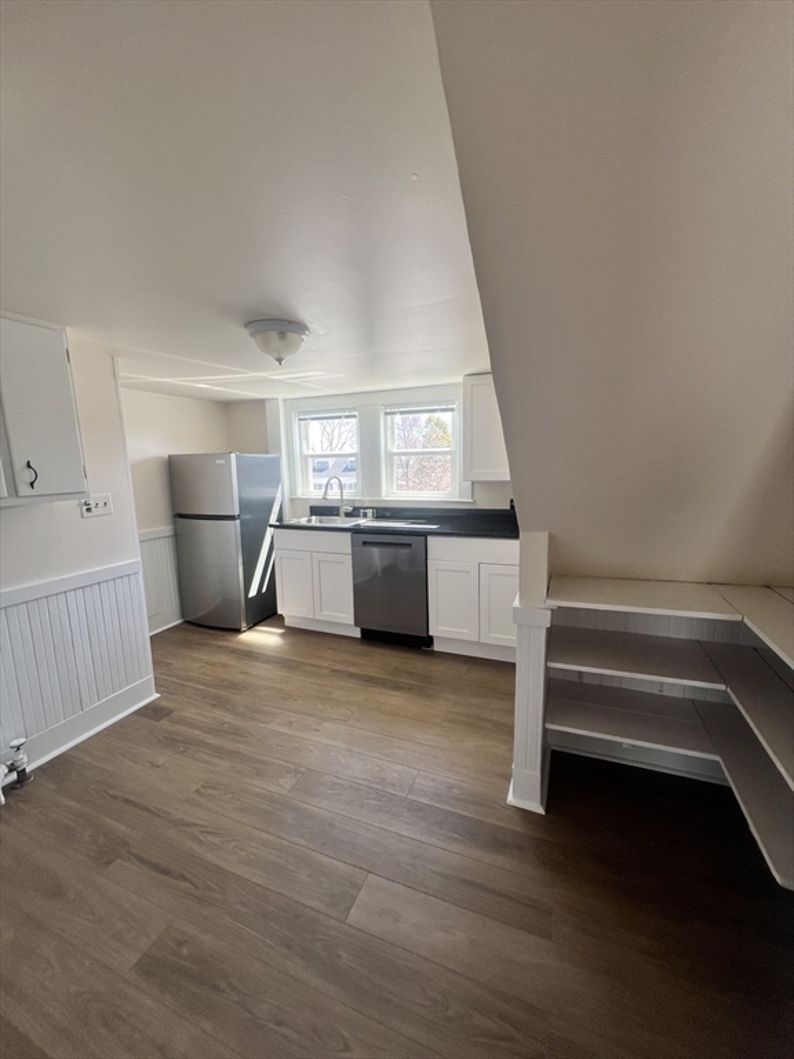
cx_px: 397
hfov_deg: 89.9
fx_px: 398
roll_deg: +1.5
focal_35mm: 13
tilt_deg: -8.9
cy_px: 530
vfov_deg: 106.2
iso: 50
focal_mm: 1.57
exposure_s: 1/99
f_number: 1.8
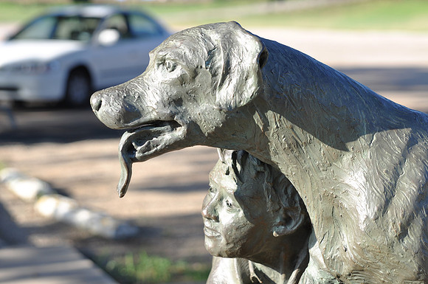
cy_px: 142
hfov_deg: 19.5
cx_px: 214
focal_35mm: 105
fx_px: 1247
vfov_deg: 13.0
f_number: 5
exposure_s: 1/320
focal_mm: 70
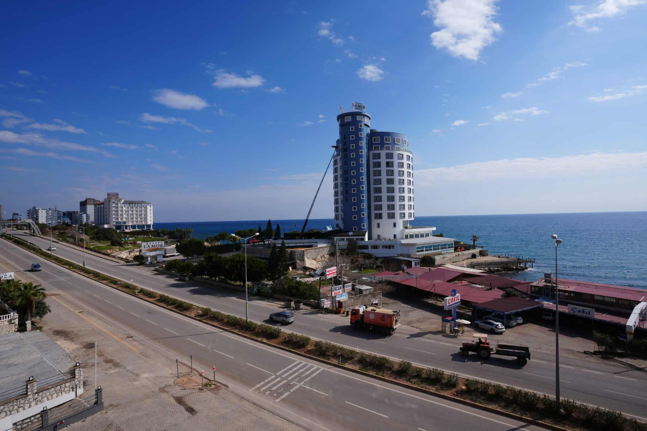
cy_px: 216
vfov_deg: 70.4
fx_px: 305
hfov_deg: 93.3
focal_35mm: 17
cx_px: 324
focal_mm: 17
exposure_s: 1/320
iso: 100
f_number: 10
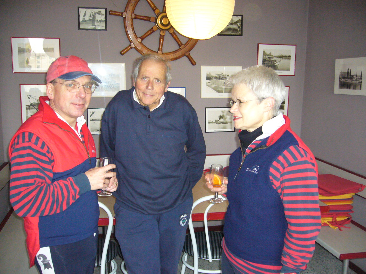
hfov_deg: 52.6
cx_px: 183
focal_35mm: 35
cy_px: 137
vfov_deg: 40.7
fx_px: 370
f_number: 2.8
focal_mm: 5.8
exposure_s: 1/60
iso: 320
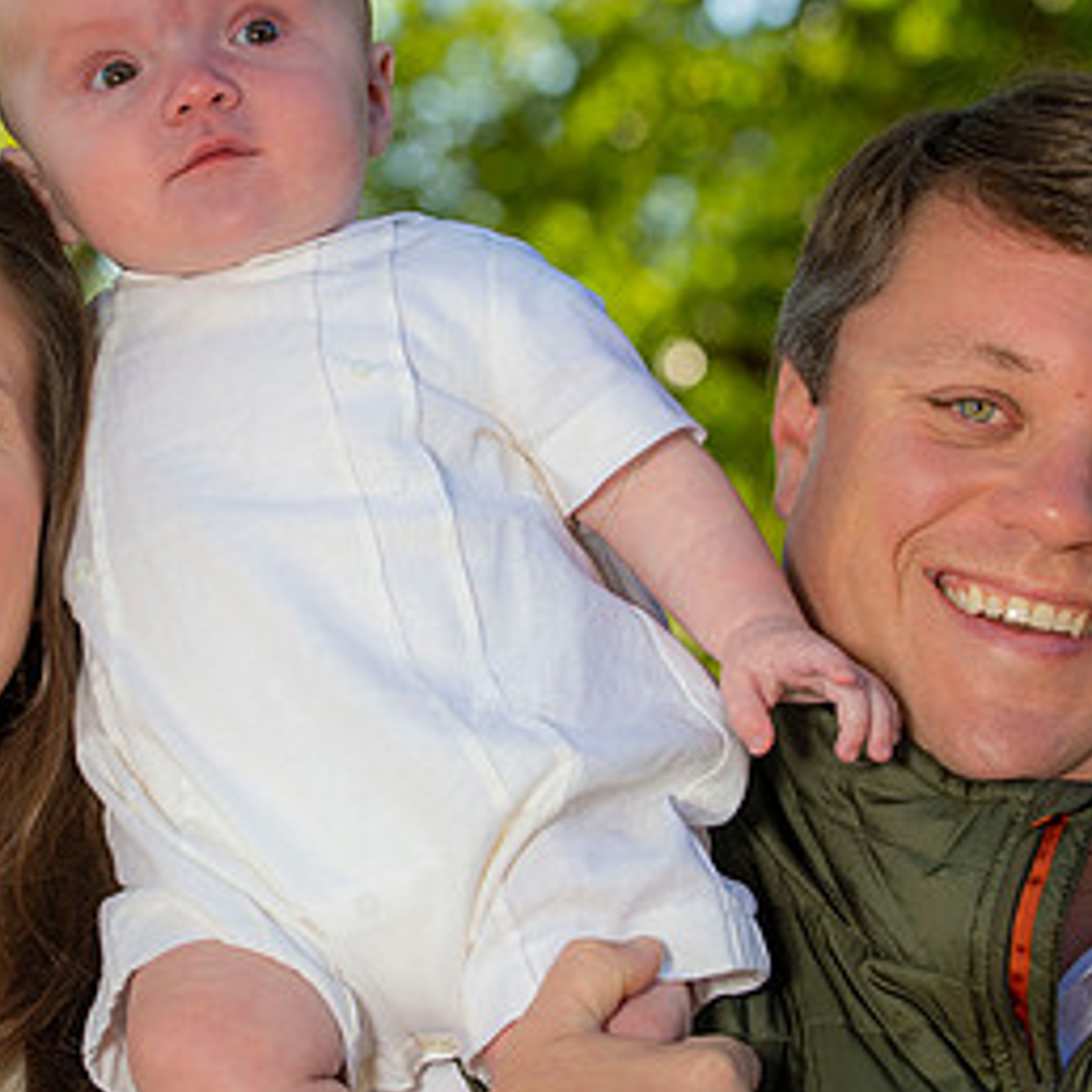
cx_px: 360
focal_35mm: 164
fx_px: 5853
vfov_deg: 10.7
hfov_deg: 10.6
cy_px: 563
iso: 200
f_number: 7.1
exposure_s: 1/250
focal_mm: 86
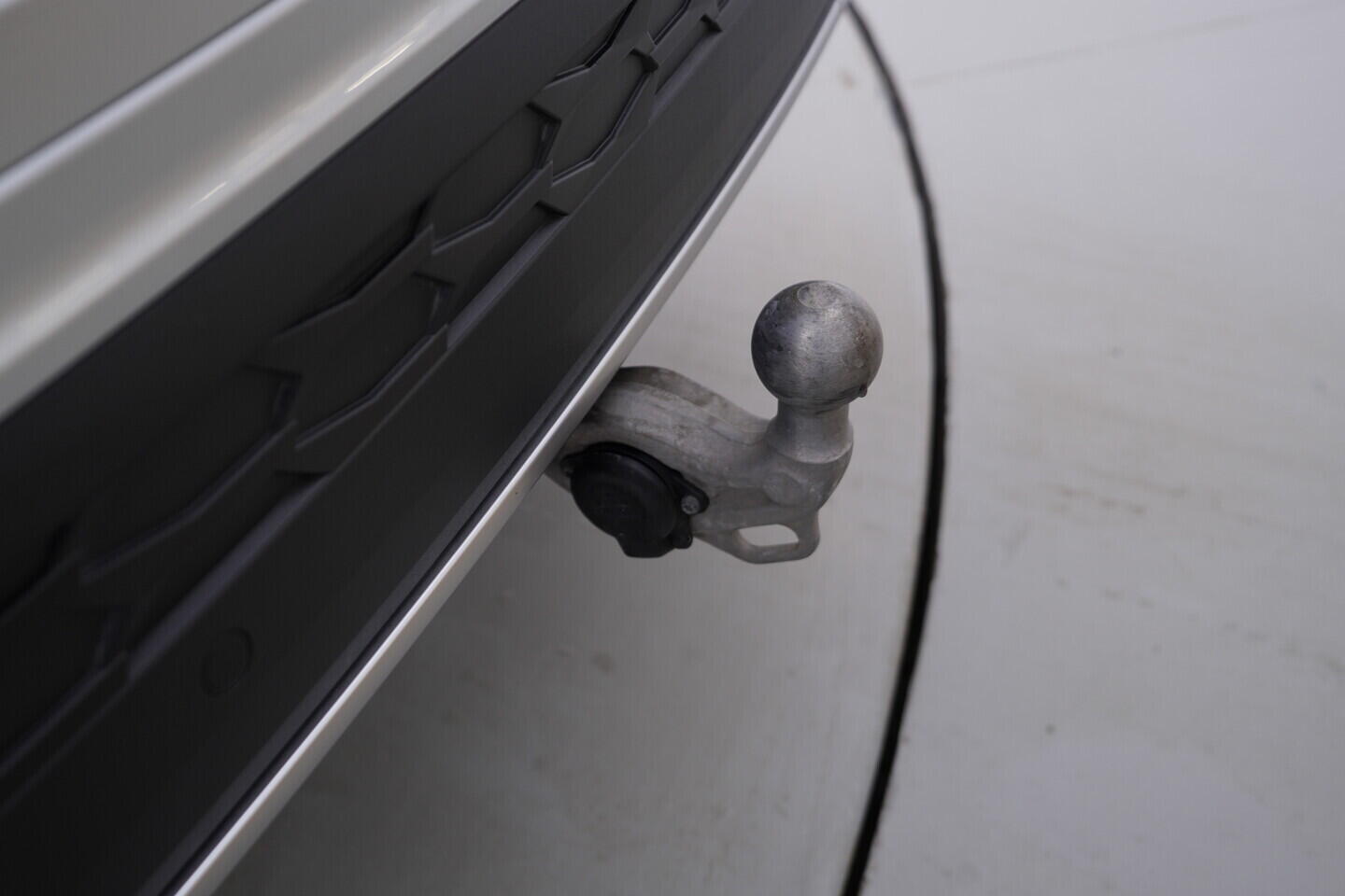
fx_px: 1345
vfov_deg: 36.9
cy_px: 448
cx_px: 672
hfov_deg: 53.1
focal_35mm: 36
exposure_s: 1/60
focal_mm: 24
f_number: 3.2
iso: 125
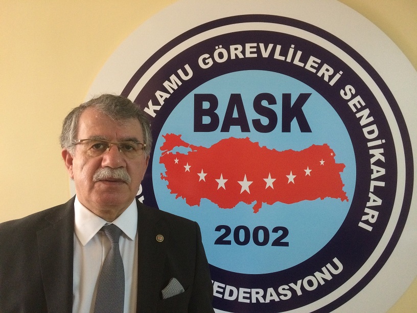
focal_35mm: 29
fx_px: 349
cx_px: 208
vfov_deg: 48.2
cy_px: 156
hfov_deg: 61.7
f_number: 2.2
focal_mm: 4.15
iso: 320
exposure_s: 1/33
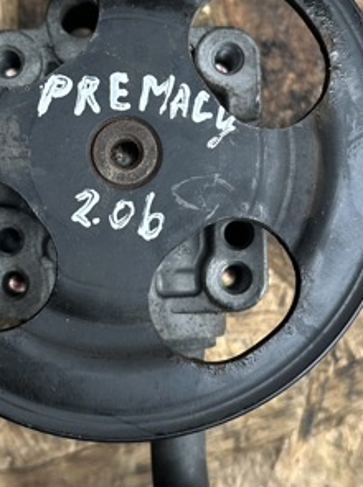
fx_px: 547
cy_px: 266
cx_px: 116
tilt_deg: -89.2
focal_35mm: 39
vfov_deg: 47.9
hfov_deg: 36.3
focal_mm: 6.86
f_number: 1.78
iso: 80
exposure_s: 1/121
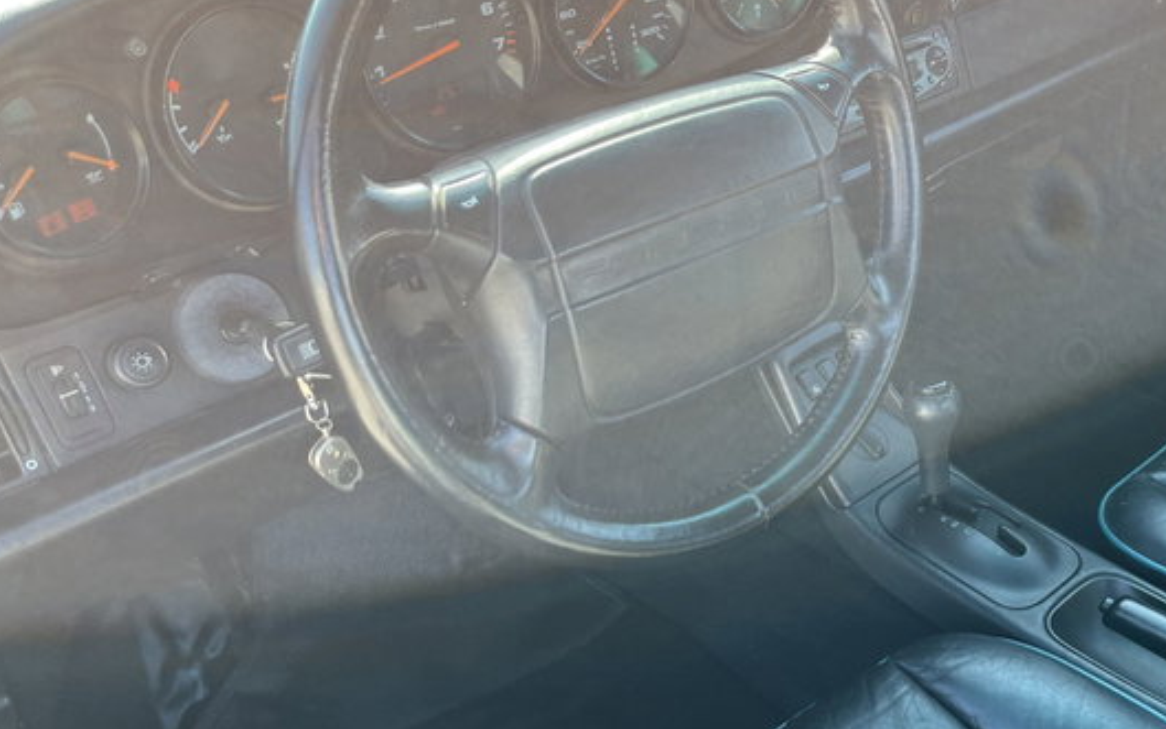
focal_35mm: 40
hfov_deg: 47.9
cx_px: 833
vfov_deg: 32.0
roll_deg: +2.8
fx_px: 1271
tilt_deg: -35.9
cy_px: 399
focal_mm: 5.1
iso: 50
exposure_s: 1/121
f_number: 1.6
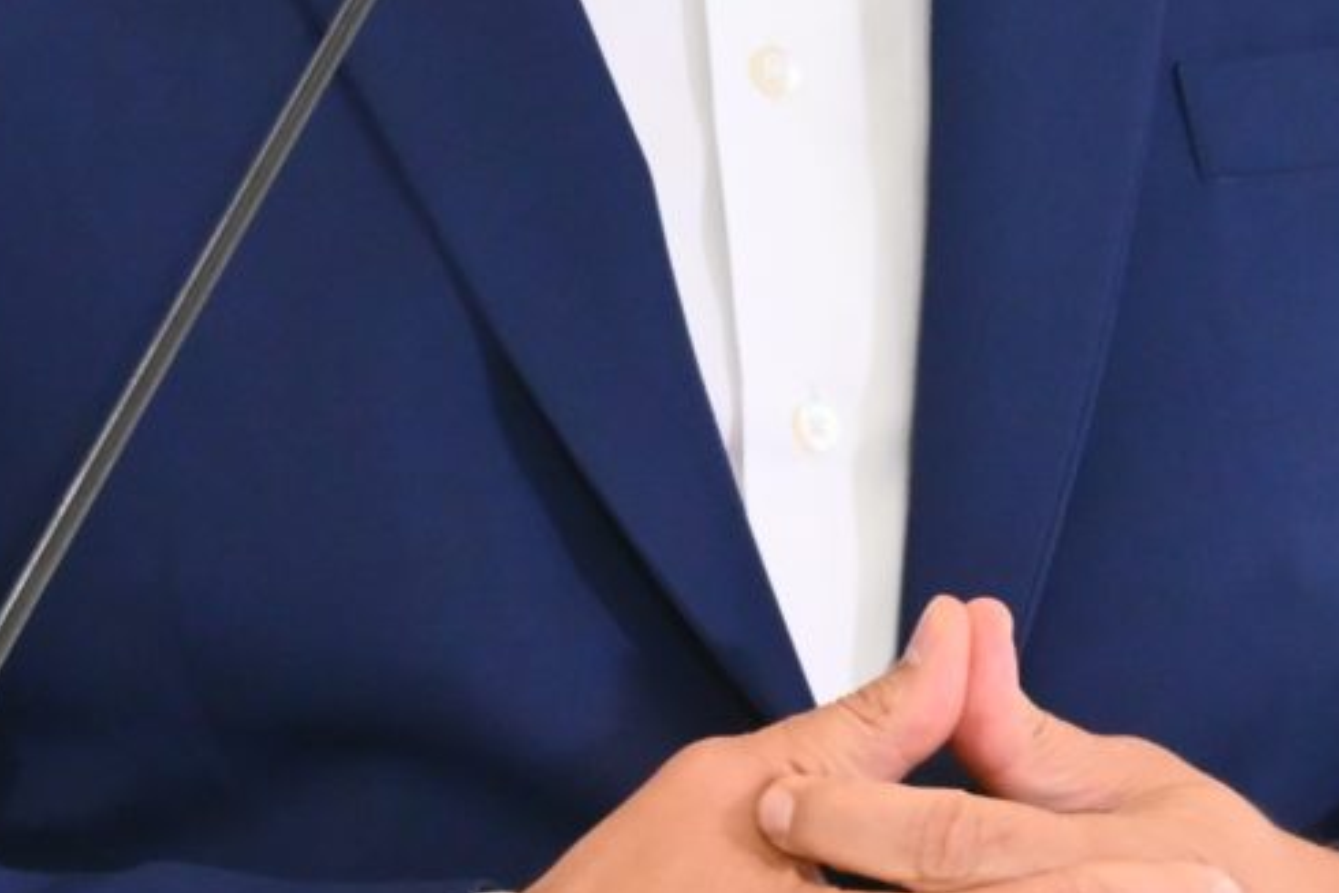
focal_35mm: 1296
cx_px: 2017
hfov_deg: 1.6
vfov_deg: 1.1
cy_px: -548
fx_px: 48215
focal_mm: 310
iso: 3600
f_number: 6
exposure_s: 1/160
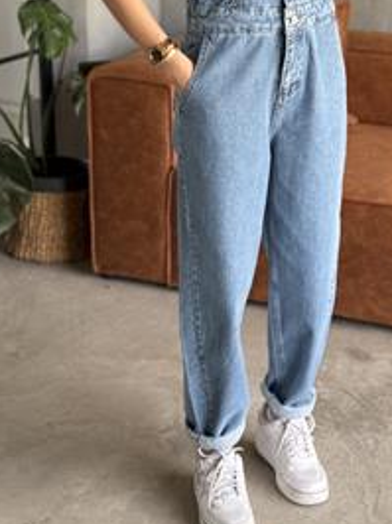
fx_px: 1164
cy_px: 152
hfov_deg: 19.1
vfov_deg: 25.2
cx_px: 221
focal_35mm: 77
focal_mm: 6.76
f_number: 1.78
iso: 160
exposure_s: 1/60
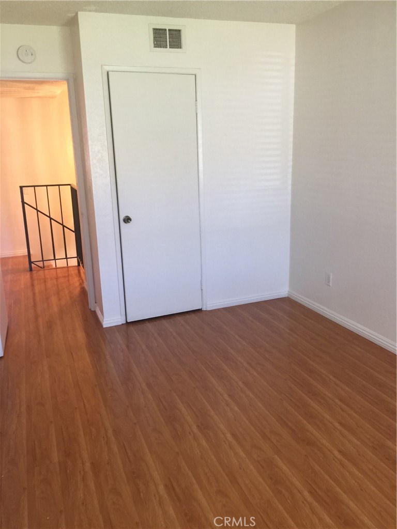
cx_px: 198
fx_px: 443
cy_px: 264
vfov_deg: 61.7
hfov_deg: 48.2
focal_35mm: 29
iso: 64
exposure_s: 1/15
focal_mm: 4.15
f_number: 2.2
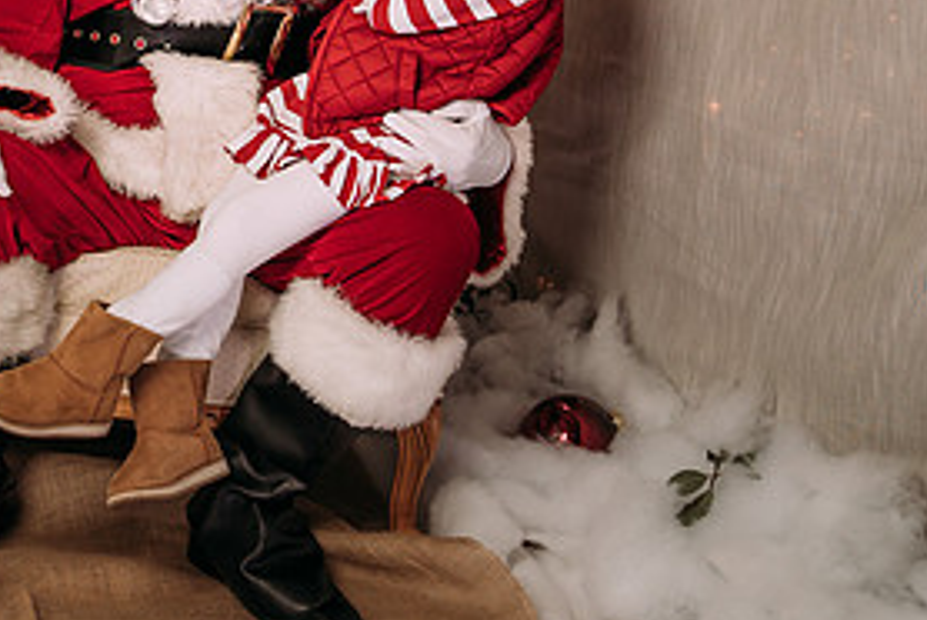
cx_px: 32
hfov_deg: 24.9
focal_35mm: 78
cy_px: 109
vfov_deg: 17.4
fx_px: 2011
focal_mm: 35
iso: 100
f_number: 6.3
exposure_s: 1/100
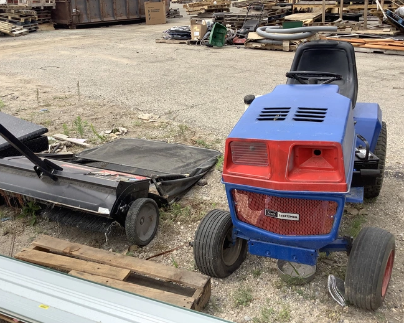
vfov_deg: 42.2
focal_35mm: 35
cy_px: 148
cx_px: 200
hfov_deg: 51.5
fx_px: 418
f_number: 2.4
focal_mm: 3.3
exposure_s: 1/815
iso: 25
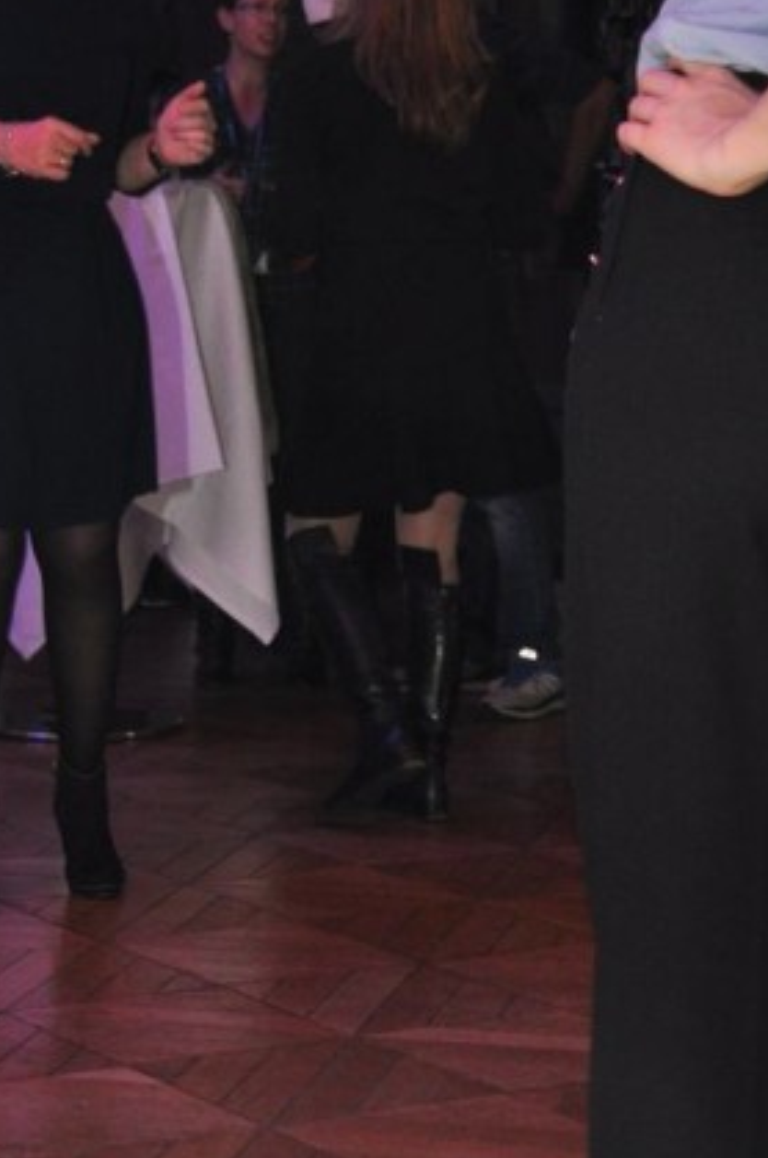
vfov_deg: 19.8
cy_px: 345
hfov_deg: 13.2
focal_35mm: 103
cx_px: 465
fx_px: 3307
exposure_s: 1/60
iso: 800
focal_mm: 30
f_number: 4.2
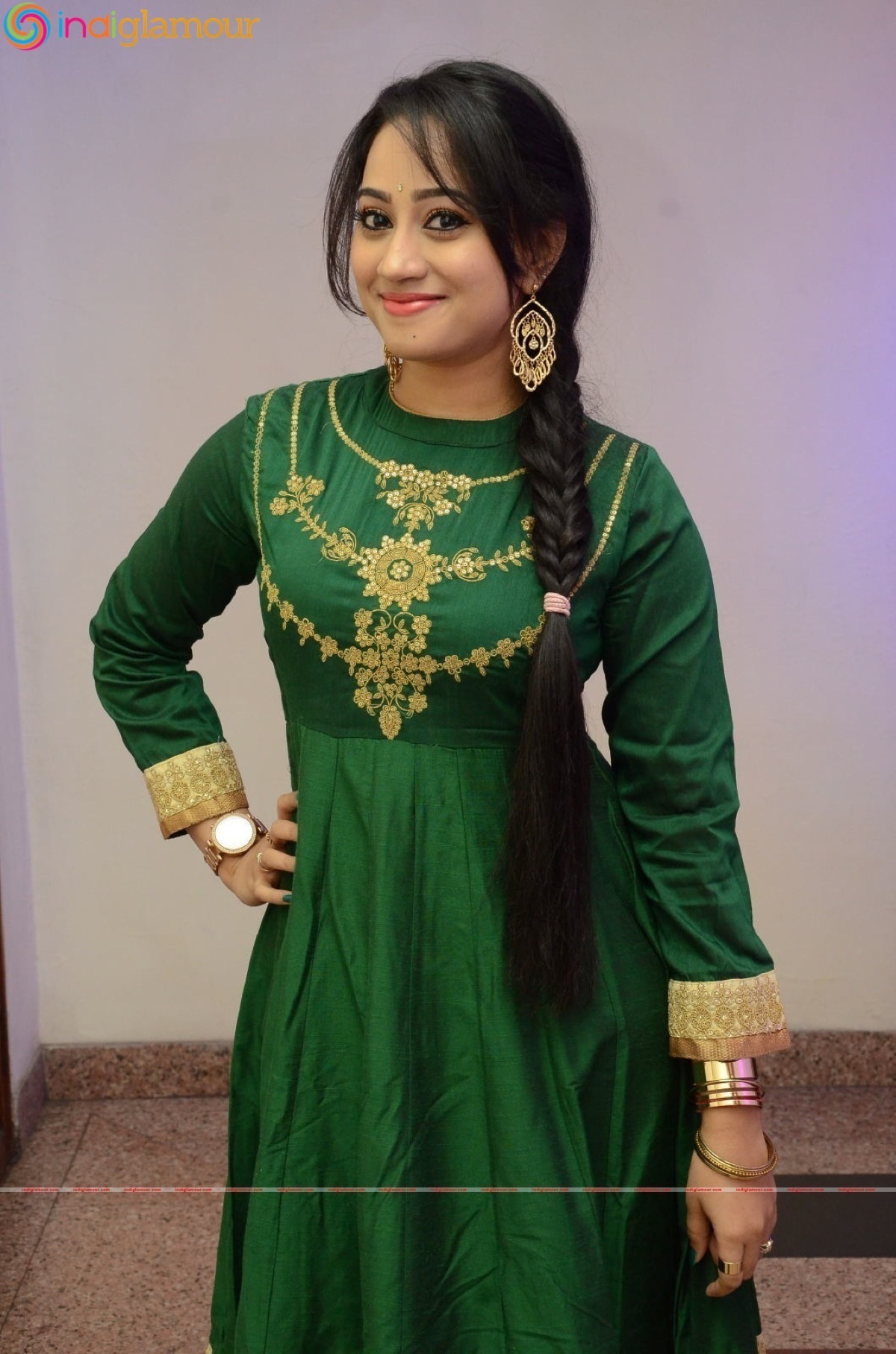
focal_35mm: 60
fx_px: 2251
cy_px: 677
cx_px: 448
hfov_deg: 22.5
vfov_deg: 33.5
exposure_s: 1/125
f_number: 6.3
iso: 2000
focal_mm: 40
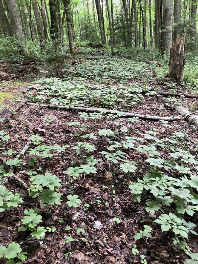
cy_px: 132
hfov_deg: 49.7
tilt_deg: -22.7
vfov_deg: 63.4
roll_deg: +7.5
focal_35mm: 28
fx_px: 214
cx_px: 99
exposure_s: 1/54
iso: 320
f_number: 1.8
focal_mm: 3.99
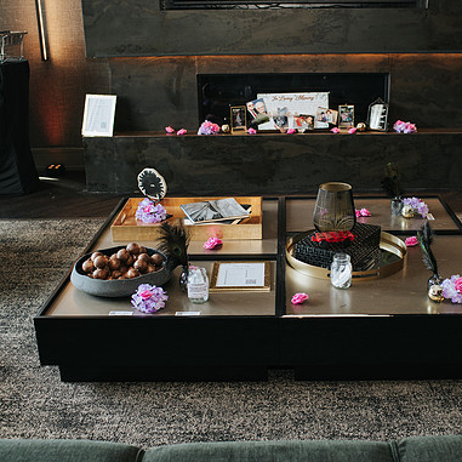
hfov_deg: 36.6
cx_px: 285
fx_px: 695
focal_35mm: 46
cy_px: 232
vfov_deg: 36.8
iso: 1000
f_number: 3.5
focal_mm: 35
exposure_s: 1/200
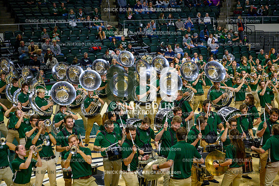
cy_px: 91
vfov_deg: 18.7
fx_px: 566
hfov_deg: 27.7
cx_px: 142
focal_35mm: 73
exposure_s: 1/800
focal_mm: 70
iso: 3200
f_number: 4.5
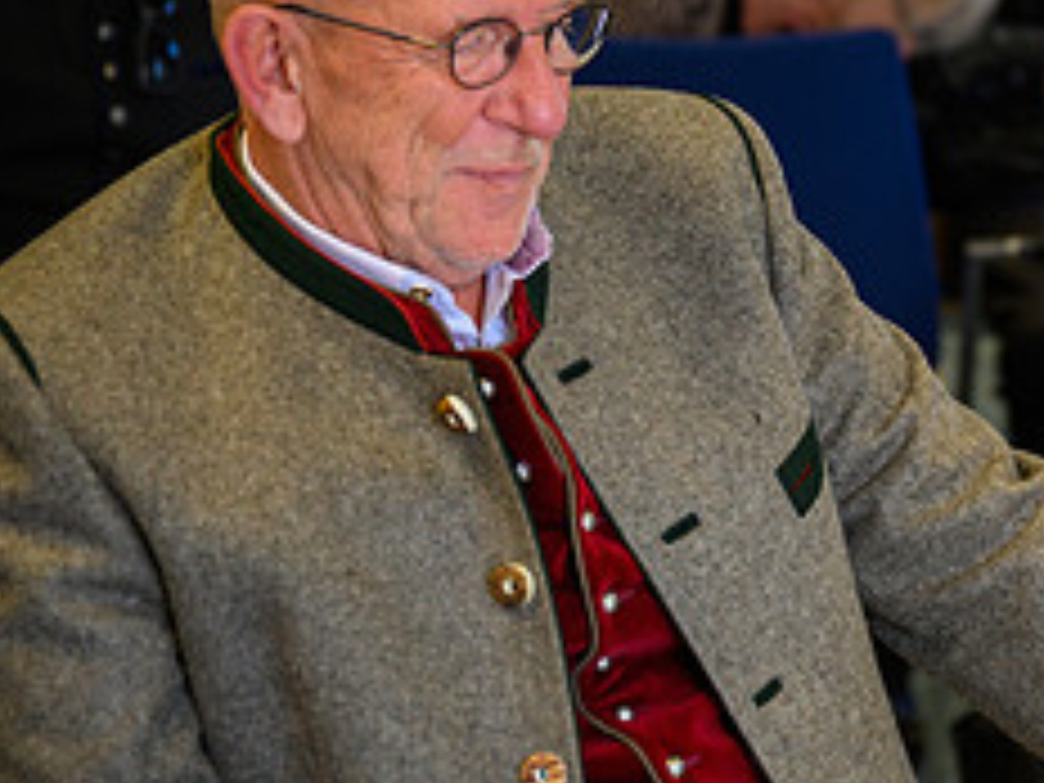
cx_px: 1035
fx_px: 4856
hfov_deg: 12.1
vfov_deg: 9.2
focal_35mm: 161
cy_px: 428
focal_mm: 67
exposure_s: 1/250
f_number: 2.8
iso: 400
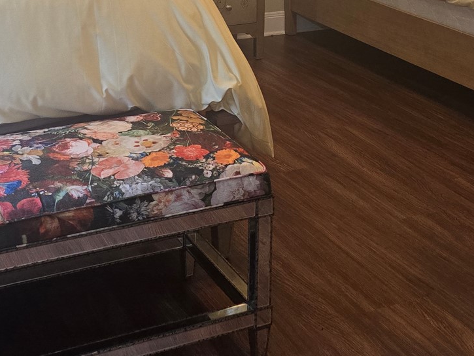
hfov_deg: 29.7
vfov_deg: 21.0
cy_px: -73
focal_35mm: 65
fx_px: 890
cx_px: 187
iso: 200
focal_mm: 6.3
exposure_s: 1/120
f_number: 1.7
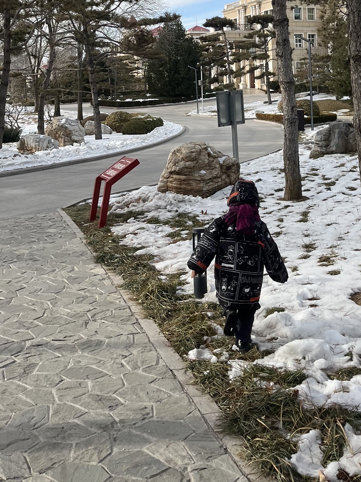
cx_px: 216
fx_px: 639
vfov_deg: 38.6
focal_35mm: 46
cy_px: 56
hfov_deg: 31.4
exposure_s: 1/1923
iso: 50
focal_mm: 5.1
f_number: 1.6
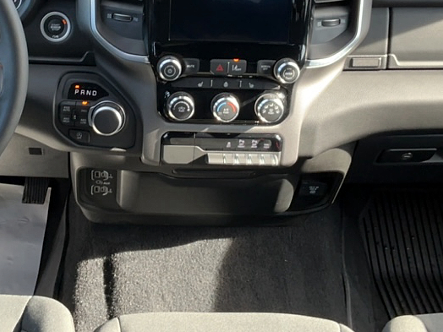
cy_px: 71
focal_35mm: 55
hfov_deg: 34.6
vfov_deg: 26.1
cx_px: 143
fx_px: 704
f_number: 1.8
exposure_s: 1/60
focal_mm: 3
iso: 20
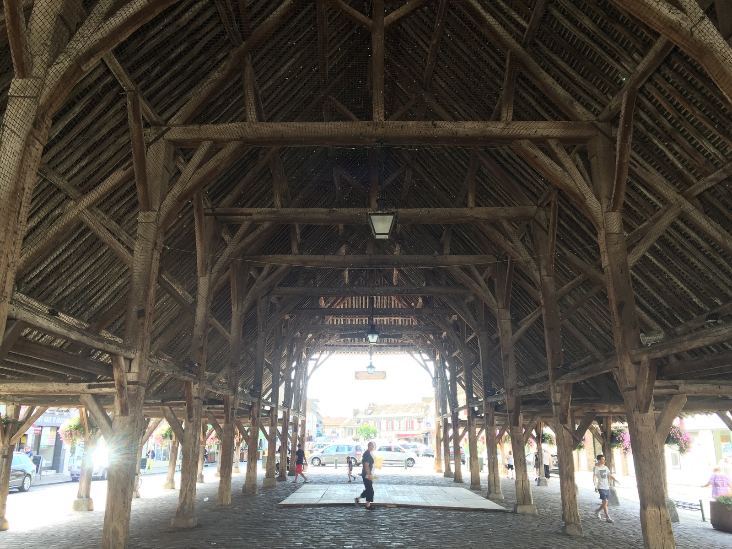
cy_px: 274
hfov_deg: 61.7
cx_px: 366
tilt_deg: +15.2
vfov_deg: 48.2
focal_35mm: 29
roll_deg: -0.5
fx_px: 613
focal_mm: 4.15
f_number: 2.2
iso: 32
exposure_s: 1/50
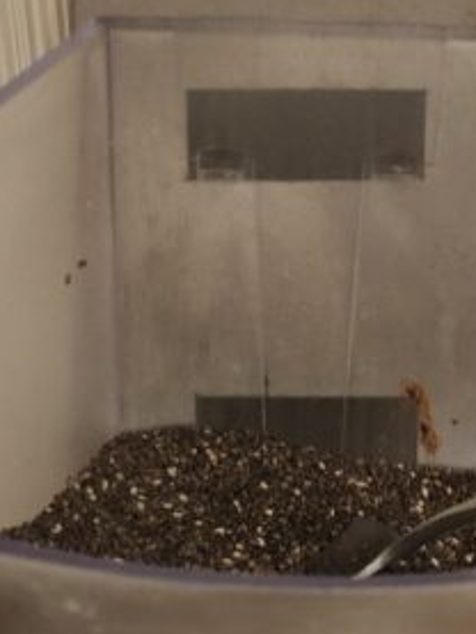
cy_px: 1089
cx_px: 307
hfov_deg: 17.3
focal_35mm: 85
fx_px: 1557
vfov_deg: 18.7
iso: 250
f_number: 1.8
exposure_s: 1/33
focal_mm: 5.4
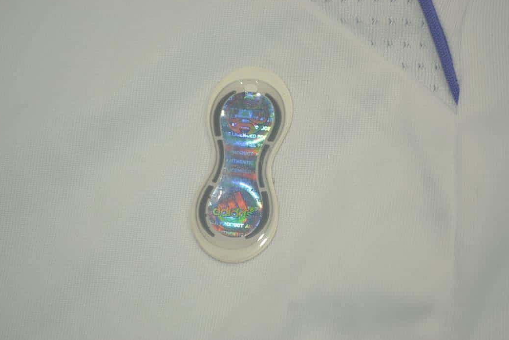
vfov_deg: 16.0
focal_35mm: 86
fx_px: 1209
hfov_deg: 23.8
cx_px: 257
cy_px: 170
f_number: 5.6
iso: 200
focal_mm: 55
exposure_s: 1/100
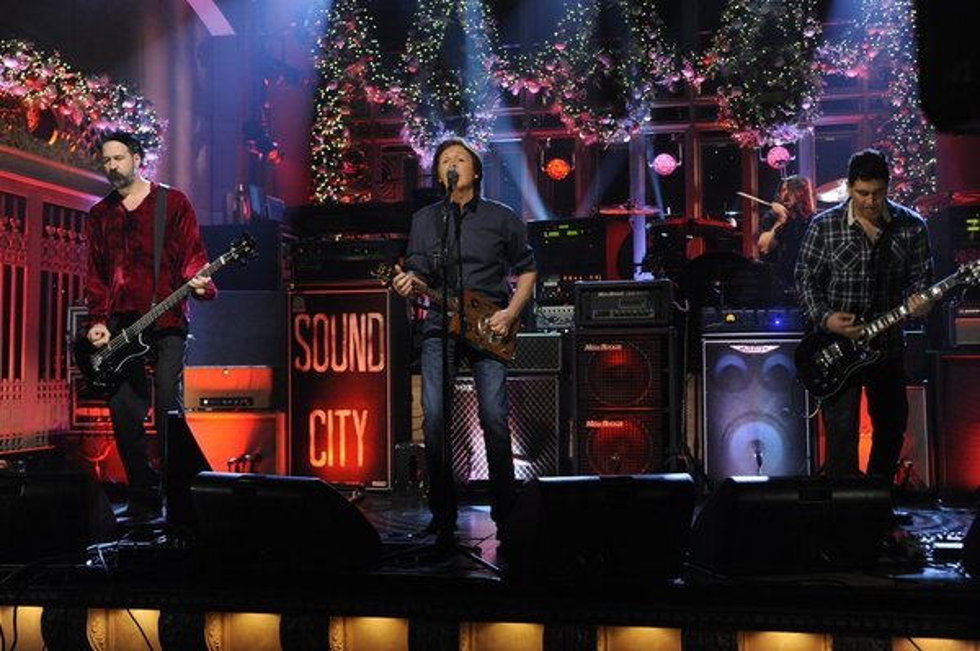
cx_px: 490
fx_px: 1224
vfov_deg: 29.8
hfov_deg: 43.6
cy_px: 326
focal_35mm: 45
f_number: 4
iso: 2500
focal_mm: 45
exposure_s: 1/100
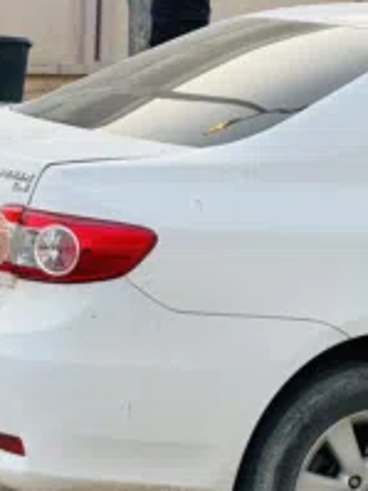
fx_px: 2199
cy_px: 281
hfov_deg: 9.6
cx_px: 136
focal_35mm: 155
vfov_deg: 12.7
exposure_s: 1/99
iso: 40
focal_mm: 9
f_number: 2.8
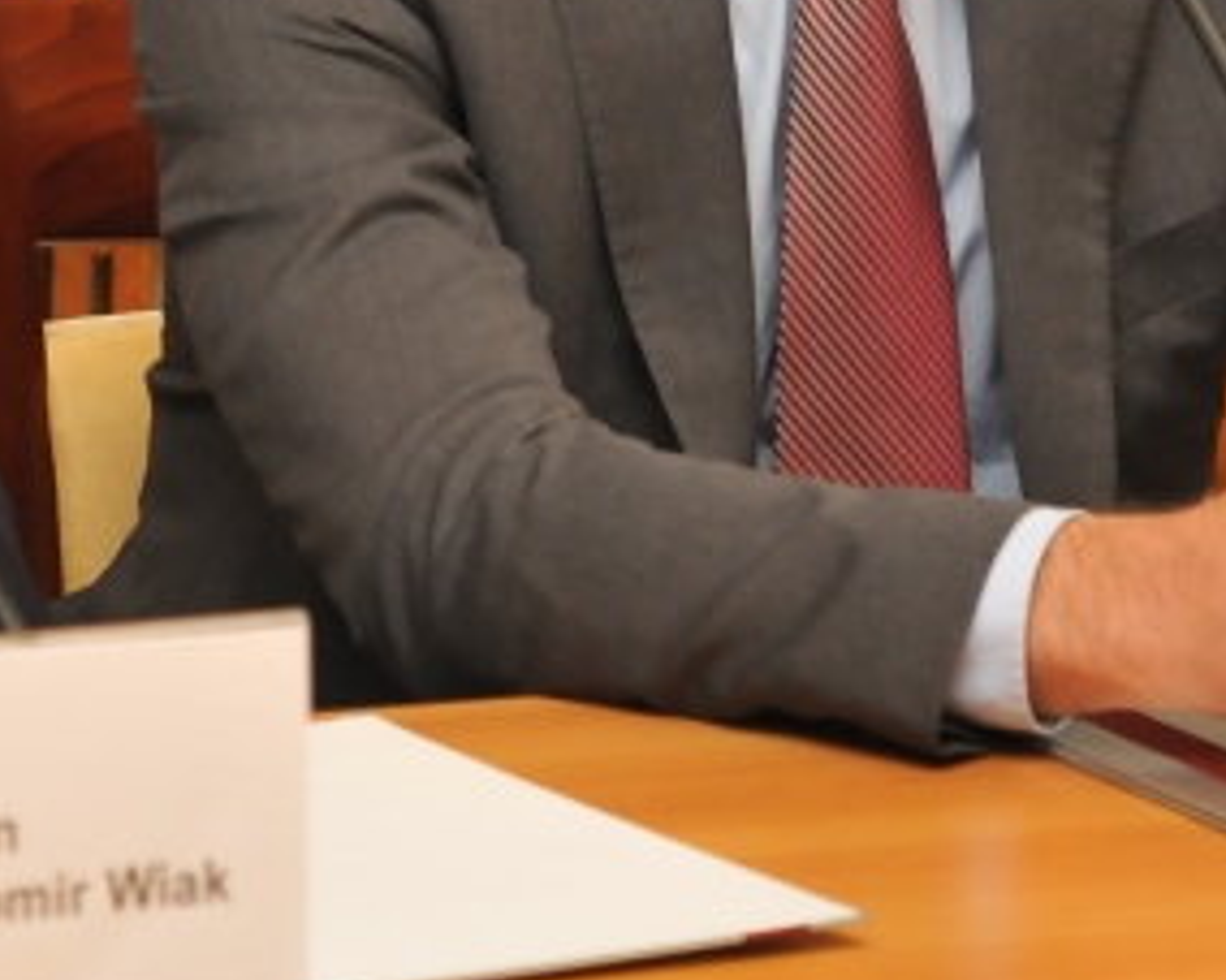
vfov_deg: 6.2
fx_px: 9068
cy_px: 22
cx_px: 65
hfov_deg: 7.7
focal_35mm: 250
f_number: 4.5
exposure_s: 1/125
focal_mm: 56
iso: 800
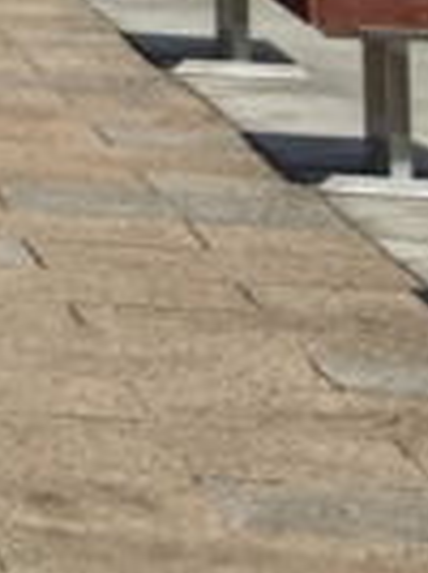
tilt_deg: +6.1
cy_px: -723
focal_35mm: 222
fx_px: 3672
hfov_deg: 5.4
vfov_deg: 8.3
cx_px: -1592
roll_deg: -1.7
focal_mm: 4.15
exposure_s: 1/2825
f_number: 2.2
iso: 32
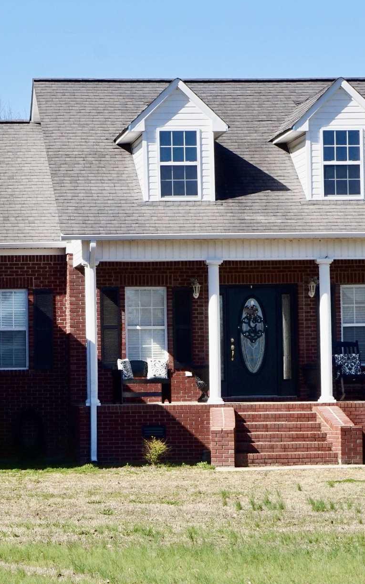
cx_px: 103
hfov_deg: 8.3
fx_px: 2503
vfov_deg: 13.3
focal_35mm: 157
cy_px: 230
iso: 100
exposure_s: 1/100
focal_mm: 41
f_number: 14
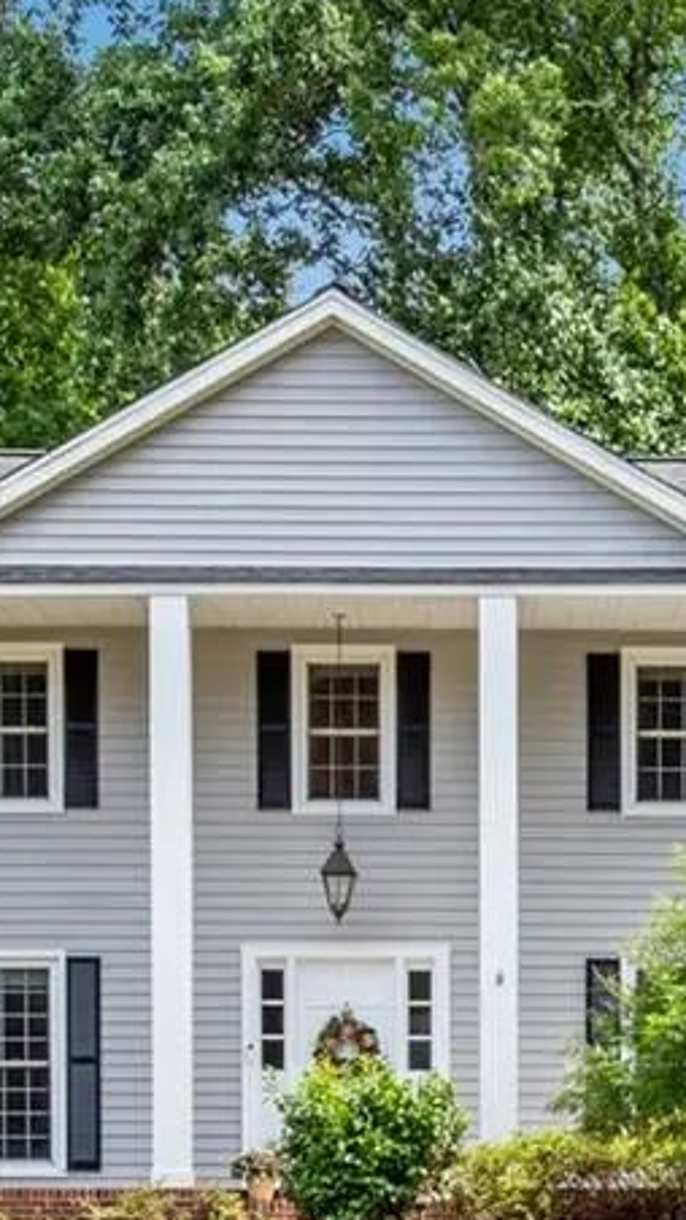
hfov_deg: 20.7
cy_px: 881
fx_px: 1845
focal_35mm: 57
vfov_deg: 36.0
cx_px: 586
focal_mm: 24
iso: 200
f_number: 16
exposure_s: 1/80
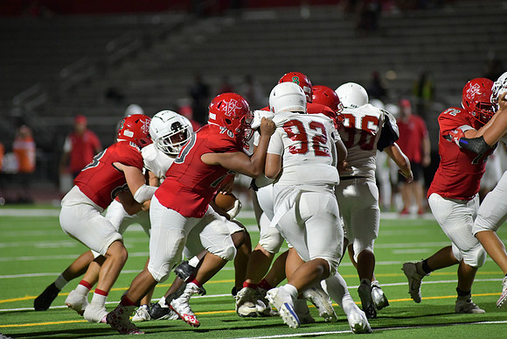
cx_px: 254
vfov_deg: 4.6
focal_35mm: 300
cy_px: 170
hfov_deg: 6.9
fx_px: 4226
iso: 6400
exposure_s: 1/1250
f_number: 4
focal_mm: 300
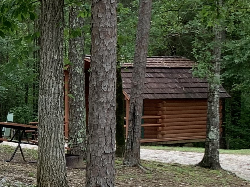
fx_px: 866
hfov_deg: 14.8
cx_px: -166
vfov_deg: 12.3
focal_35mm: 120
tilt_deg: -3.6
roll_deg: +0.6
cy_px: 138
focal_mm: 4.25
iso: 25
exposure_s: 1/127
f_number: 1.8
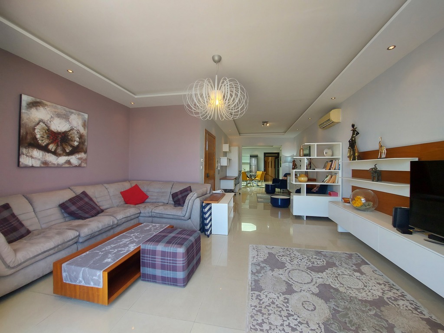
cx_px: 222
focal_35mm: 13
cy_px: 166
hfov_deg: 106.2
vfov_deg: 89.9
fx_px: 167
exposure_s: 1/120
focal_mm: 1.74
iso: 50
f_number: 2.2
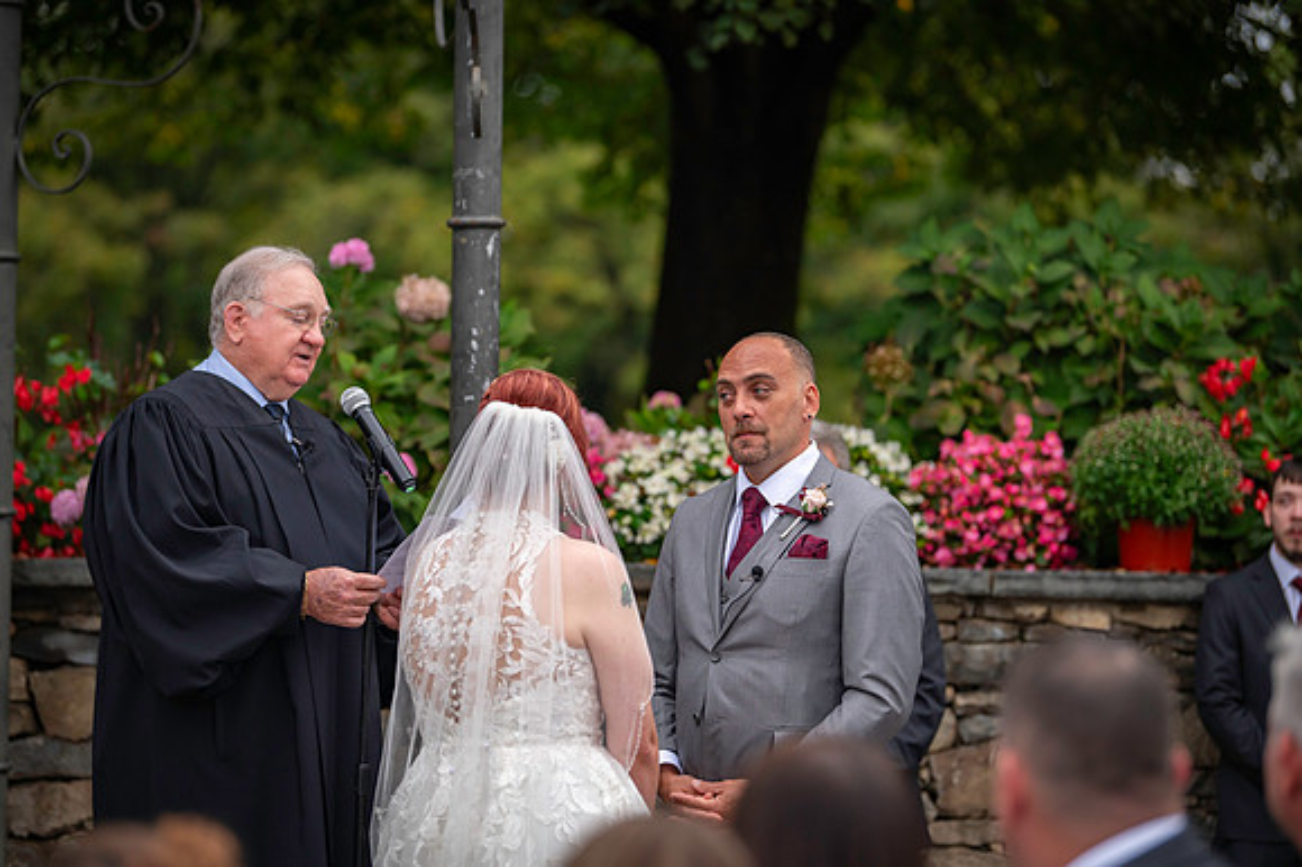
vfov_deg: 10.1
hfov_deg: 15.2
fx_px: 4880
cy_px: 434
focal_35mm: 135
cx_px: 651
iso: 640
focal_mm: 135
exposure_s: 1/500
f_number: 2.8
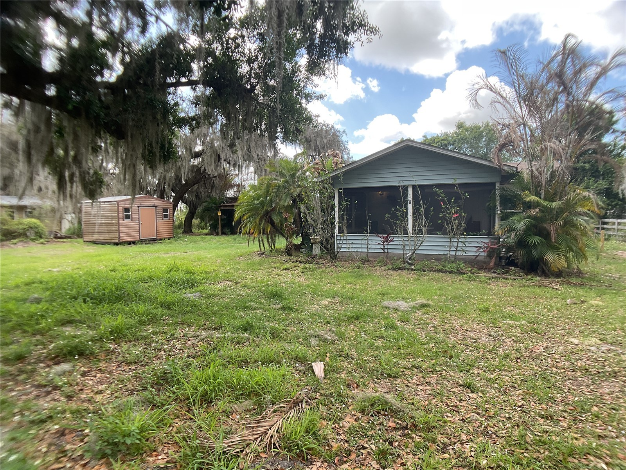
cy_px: 235
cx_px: 313
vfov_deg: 48.2
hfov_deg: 61.7
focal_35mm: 29
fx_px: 524
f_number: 1.8
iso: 16
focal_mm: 3
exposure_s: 1/273
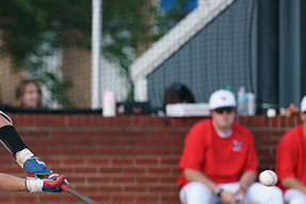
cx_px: -47
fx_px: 5485
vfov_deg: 2.1
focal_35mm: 645
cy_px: 160
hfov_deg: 3.2
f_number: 2.8
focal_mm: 200
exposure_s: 1/3200
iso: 500
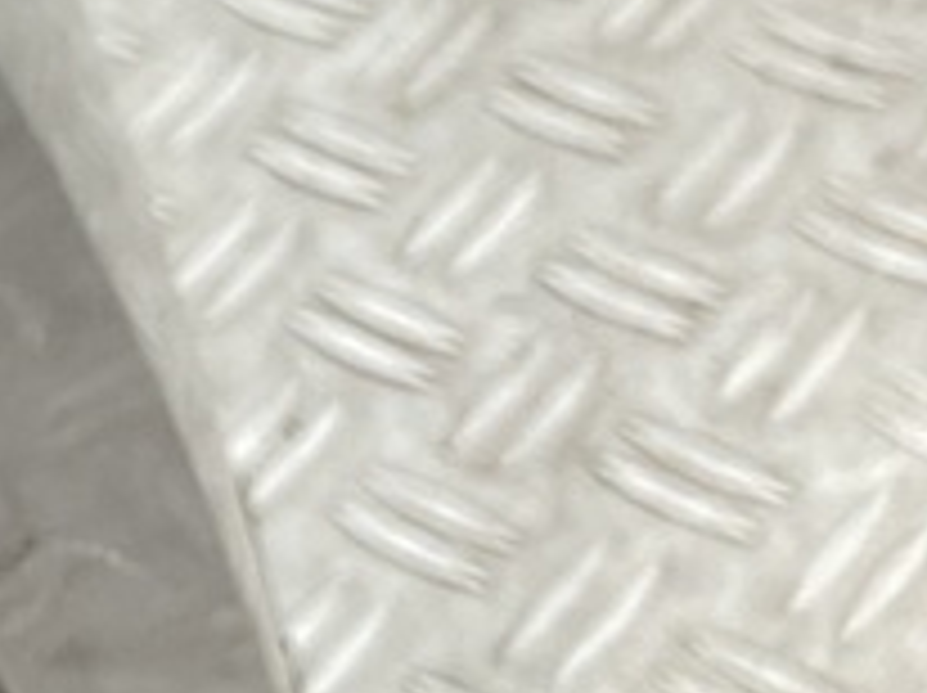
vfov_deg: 10.0
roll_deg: +27.1
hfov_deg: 11.6
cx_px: -1264
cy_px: -459
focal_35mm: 142
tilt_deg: -29.7
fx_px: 3798
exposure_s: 1/100
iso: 40
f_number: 1.8
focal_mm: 3
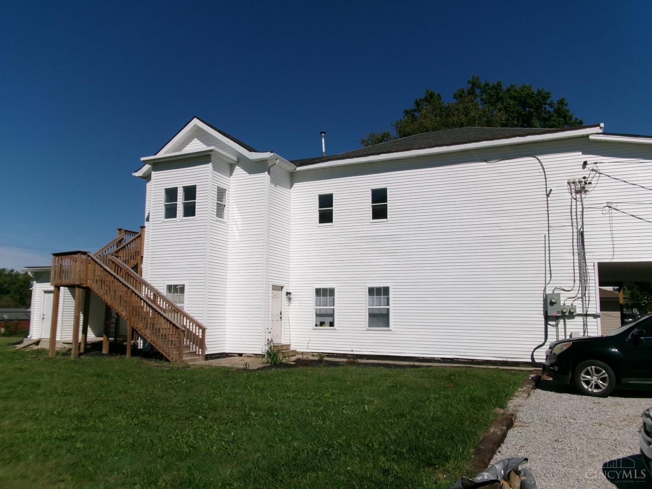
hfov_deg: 63.4
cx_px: 326
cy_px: 244
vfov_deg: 49.7
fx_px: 527
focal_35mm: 28
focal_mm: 5.1
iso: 100
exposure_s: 1/400
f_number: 10.8
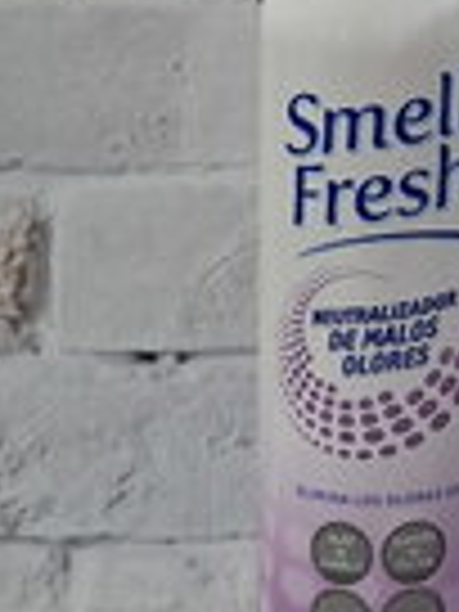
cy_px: -56
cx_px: 598
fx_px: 1591
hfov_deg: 15.6
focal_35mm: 90
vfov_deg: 20.8
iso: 250
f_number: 1.8
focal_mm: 5.54
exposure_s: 1/30
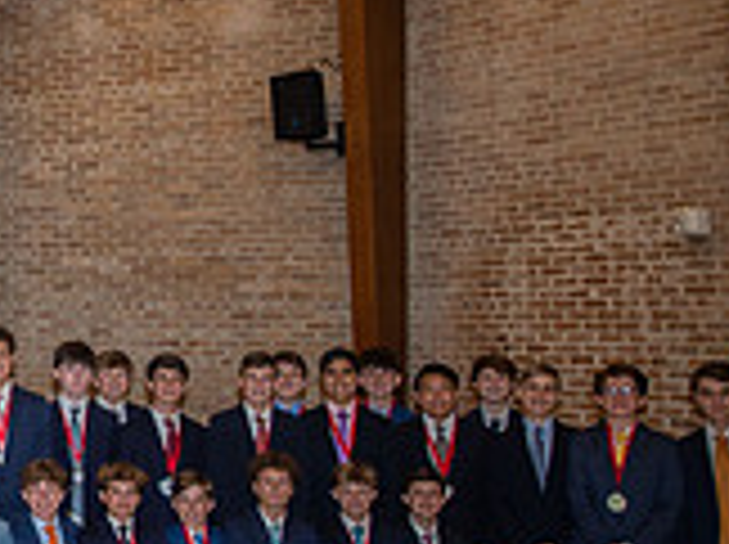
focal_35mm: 69
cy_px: 270
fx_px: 1451
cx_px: -202
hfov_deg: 24.8
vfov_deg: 21.3
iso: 2000
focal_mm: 20
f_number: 5
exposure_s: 1/160
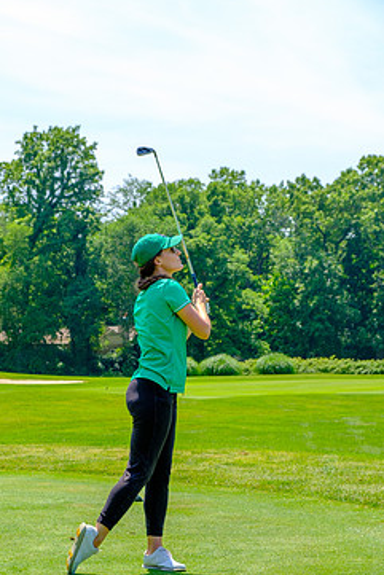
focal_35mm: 86
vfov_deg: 23.6
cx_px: 150
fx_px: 1375
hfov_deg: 15.9
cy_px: 338
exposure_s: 1/250
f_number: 5.6
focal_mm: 46.3
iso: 200
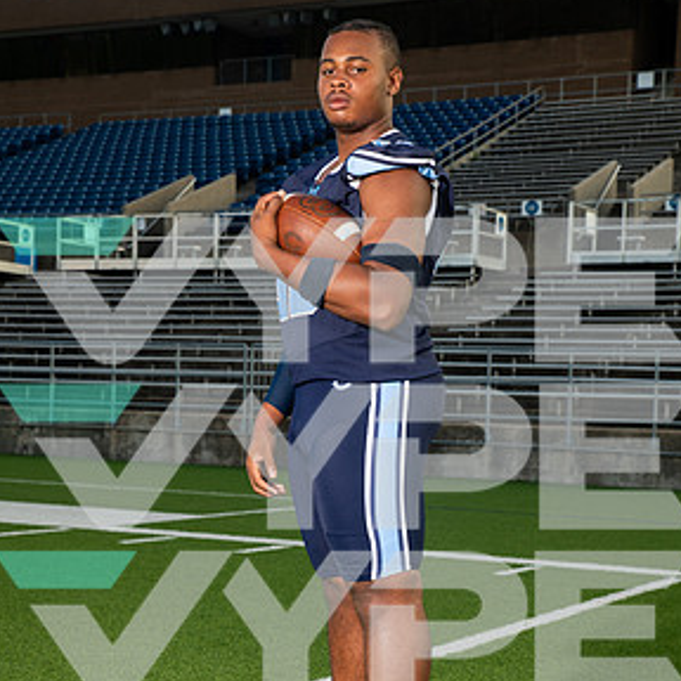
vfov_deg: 23.6
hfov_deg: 23.7
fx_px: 1625
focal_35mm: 73
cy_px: 459
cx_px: 348
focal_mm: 55
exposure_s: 1/320
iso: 160
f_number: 7.1
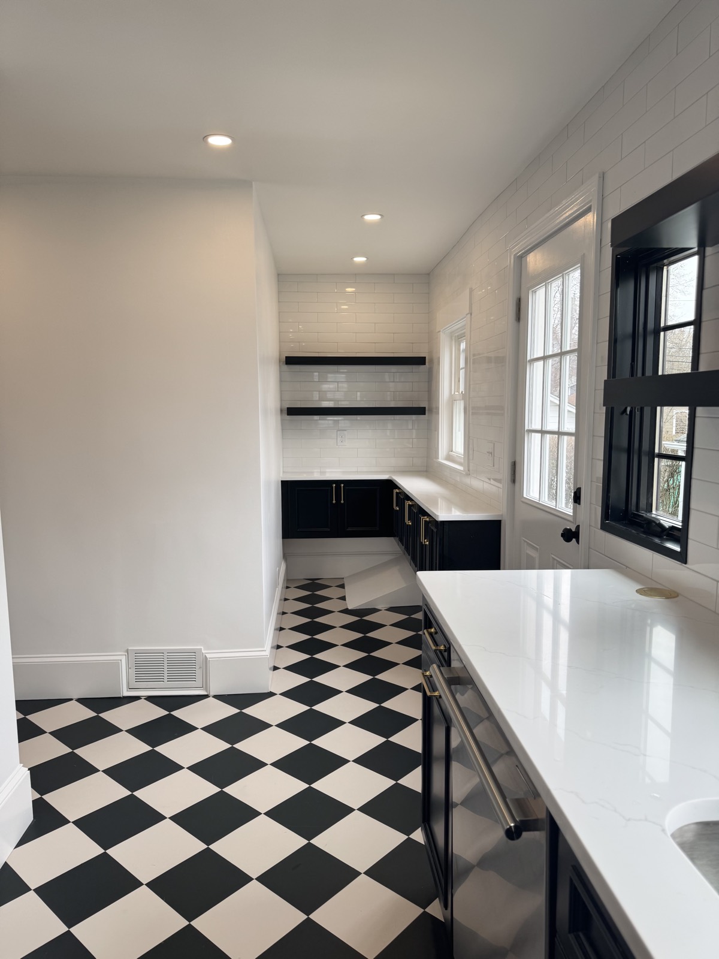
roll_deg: -0.2
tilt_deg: -6.6
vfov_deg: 71.6
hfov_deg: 56.8
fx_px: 665
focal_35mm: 24
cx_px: 360
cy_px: 480
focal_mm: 6.76
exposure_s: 1/129
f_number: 1.78
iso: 50
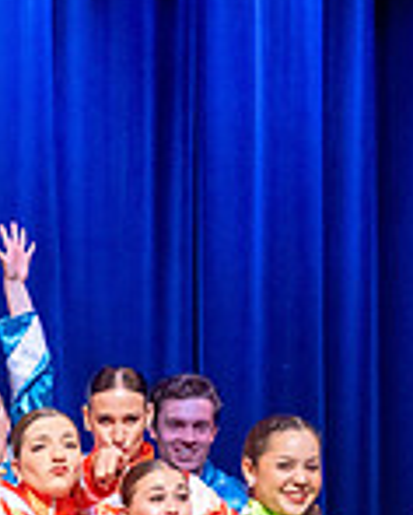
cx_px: -266
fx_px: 2257
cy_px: 662
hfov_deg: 10.0
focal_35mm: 148
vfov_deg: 12.6
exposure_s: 1/500
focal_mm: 33.5
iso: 5000
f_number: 4
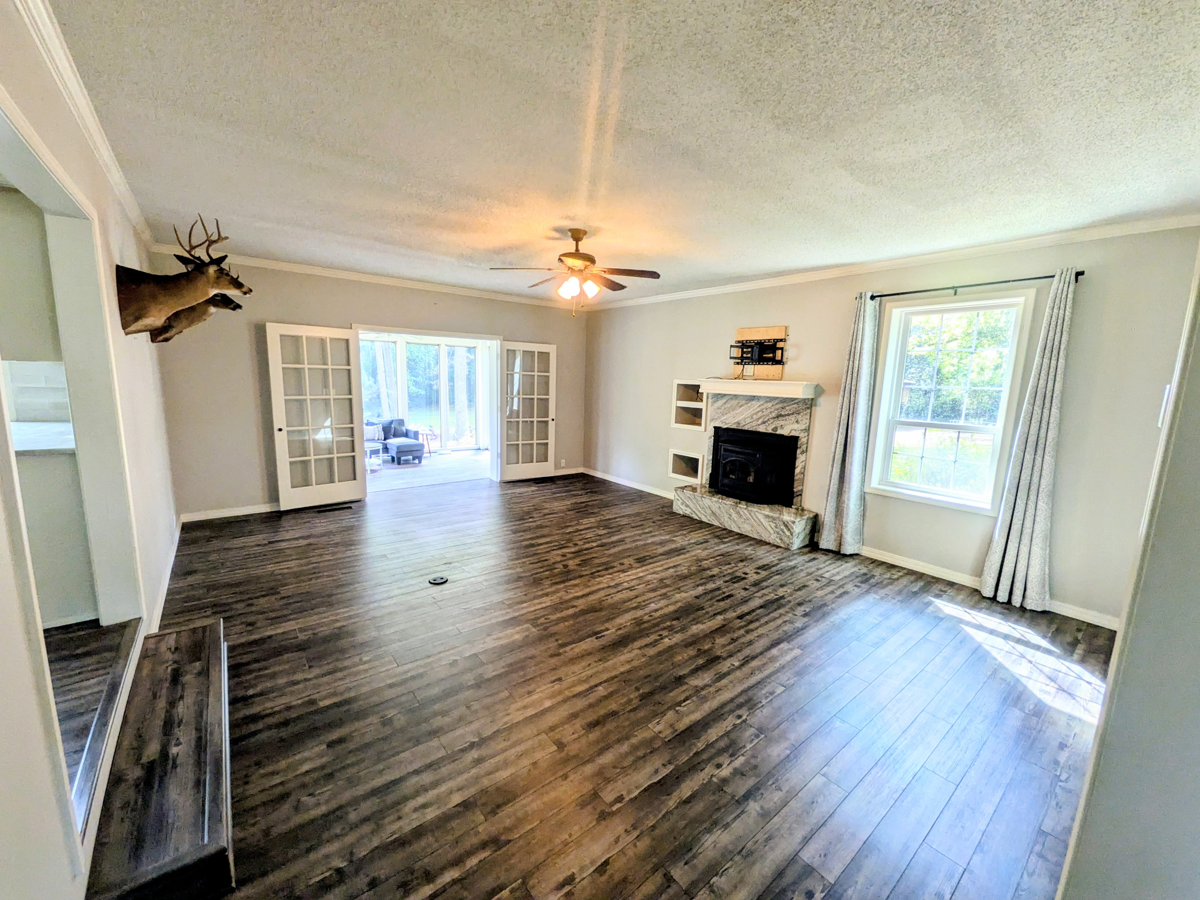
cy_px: 450
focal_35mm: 14
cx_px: 600
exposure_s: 1/120
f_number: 2.2
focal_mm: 1.85
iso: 157
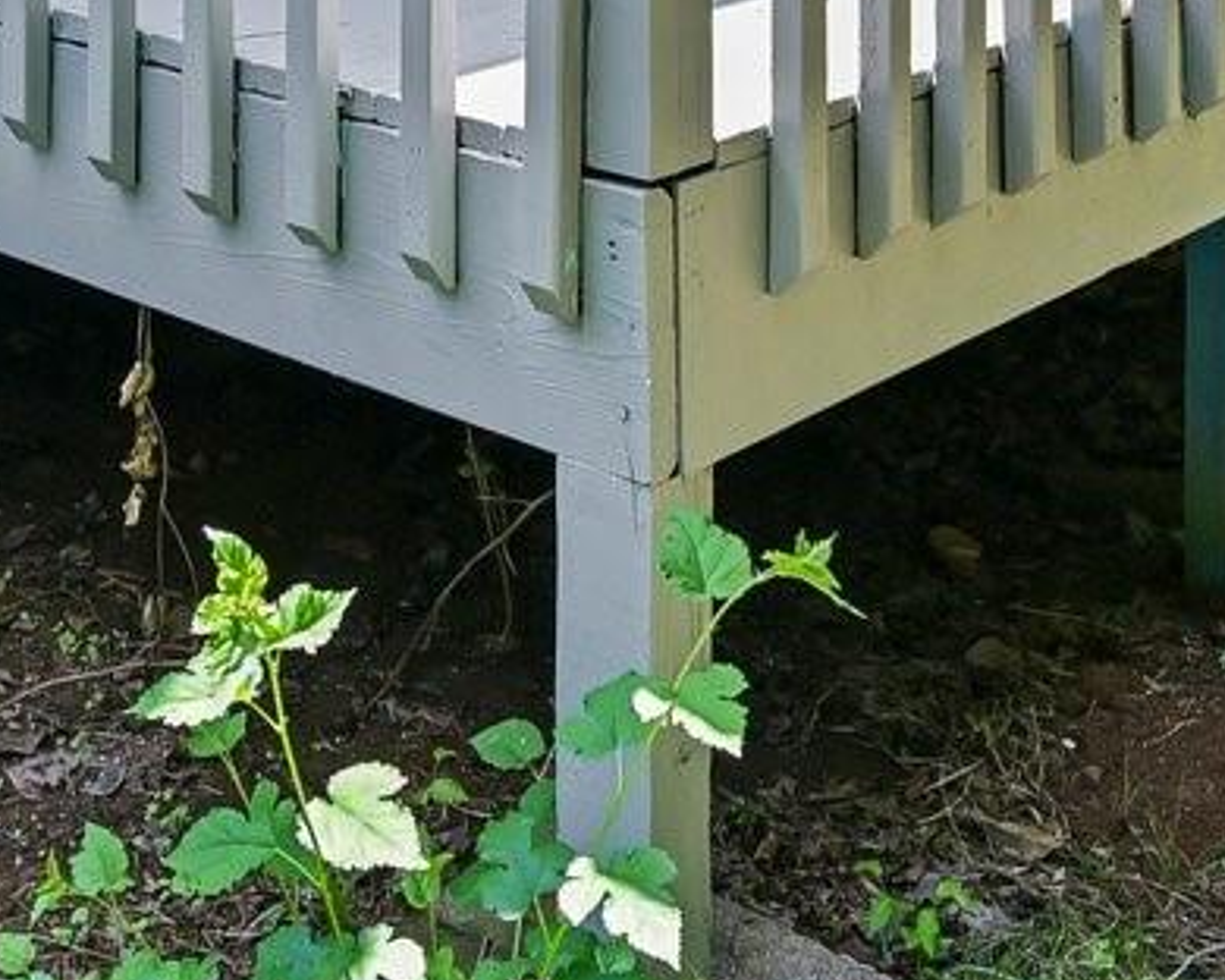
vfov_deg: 19.1
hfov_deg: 26.4
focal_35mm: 69
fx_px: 2502
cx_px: 75
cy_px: -548
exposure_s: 1/80
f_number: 8
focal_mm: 14
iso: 100
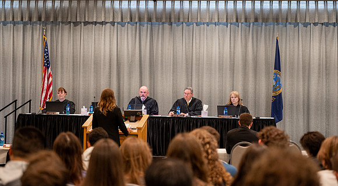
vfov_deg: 15.1
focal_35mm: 78
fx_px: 699
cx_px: 179
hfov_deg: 27.2
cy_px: 69
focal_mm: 70
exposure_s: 1/200
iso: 2000
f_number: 2.8
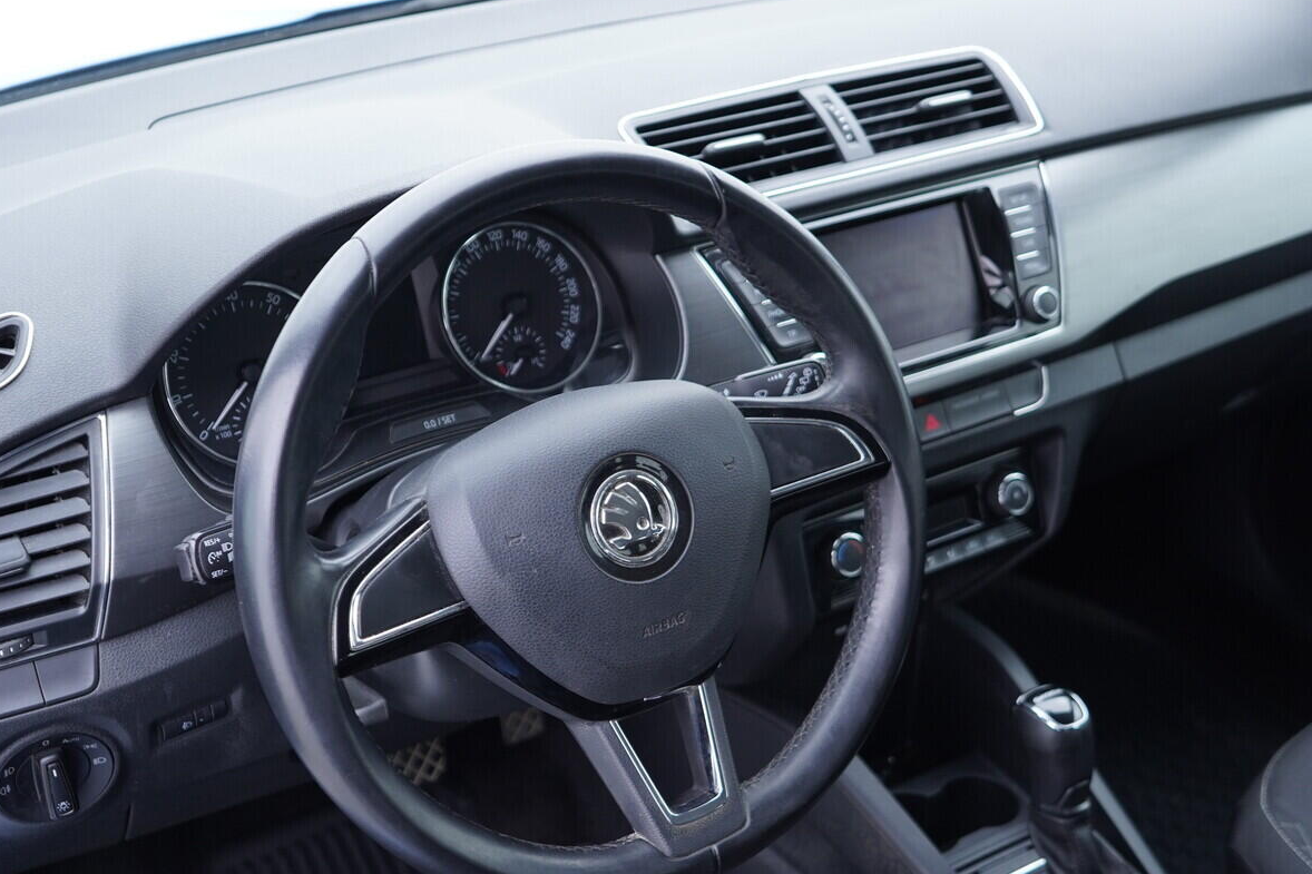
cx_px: 581
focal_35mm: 44
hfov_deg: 44.4
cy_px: 500
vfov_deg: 30.5
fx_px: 1603
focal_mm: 24
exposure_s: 1/40
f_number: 2.8
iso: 320
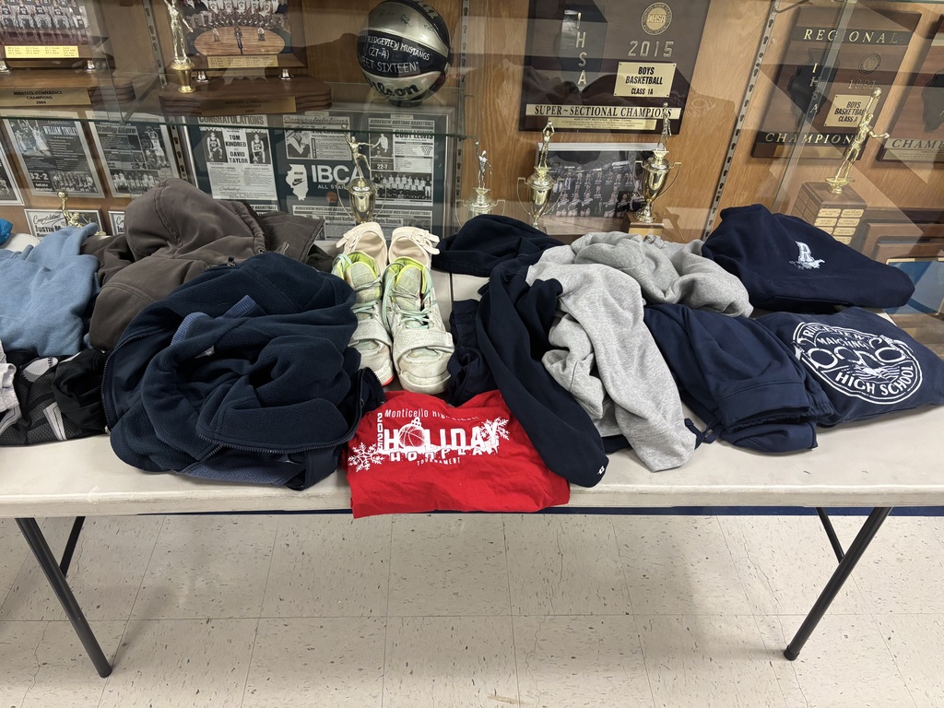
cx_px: 472
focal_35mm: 26
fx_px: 709
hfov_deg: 67.3
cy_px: 354
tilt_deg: -39.5
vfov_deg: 53.1
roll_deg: -4.1
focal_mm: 5.96
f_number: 1.6
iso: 250
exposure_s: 1/60
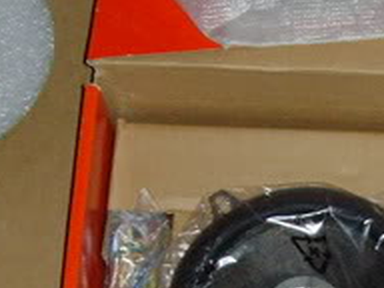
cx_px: 518
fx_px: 2773
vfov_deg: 5.9
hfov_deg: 7.8
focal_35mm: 250
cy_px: 356
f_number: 3.9
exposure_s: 1/45
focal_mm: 10.2
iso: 200
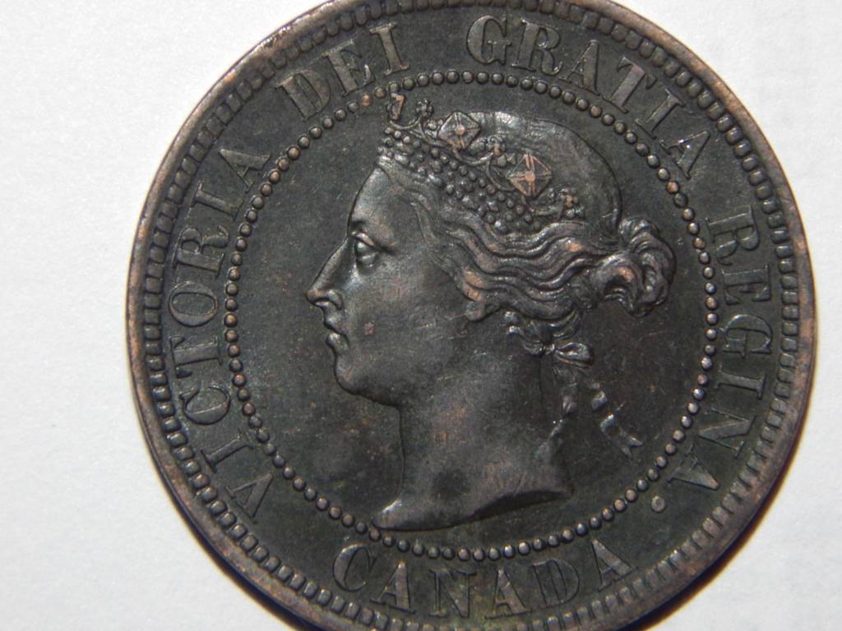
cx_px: 421
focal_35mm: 182
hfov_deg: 10.9
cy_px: 316
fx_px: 4427
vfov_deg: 8.2
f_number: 10.5
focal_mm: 32.8
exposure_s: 1/30
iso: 200
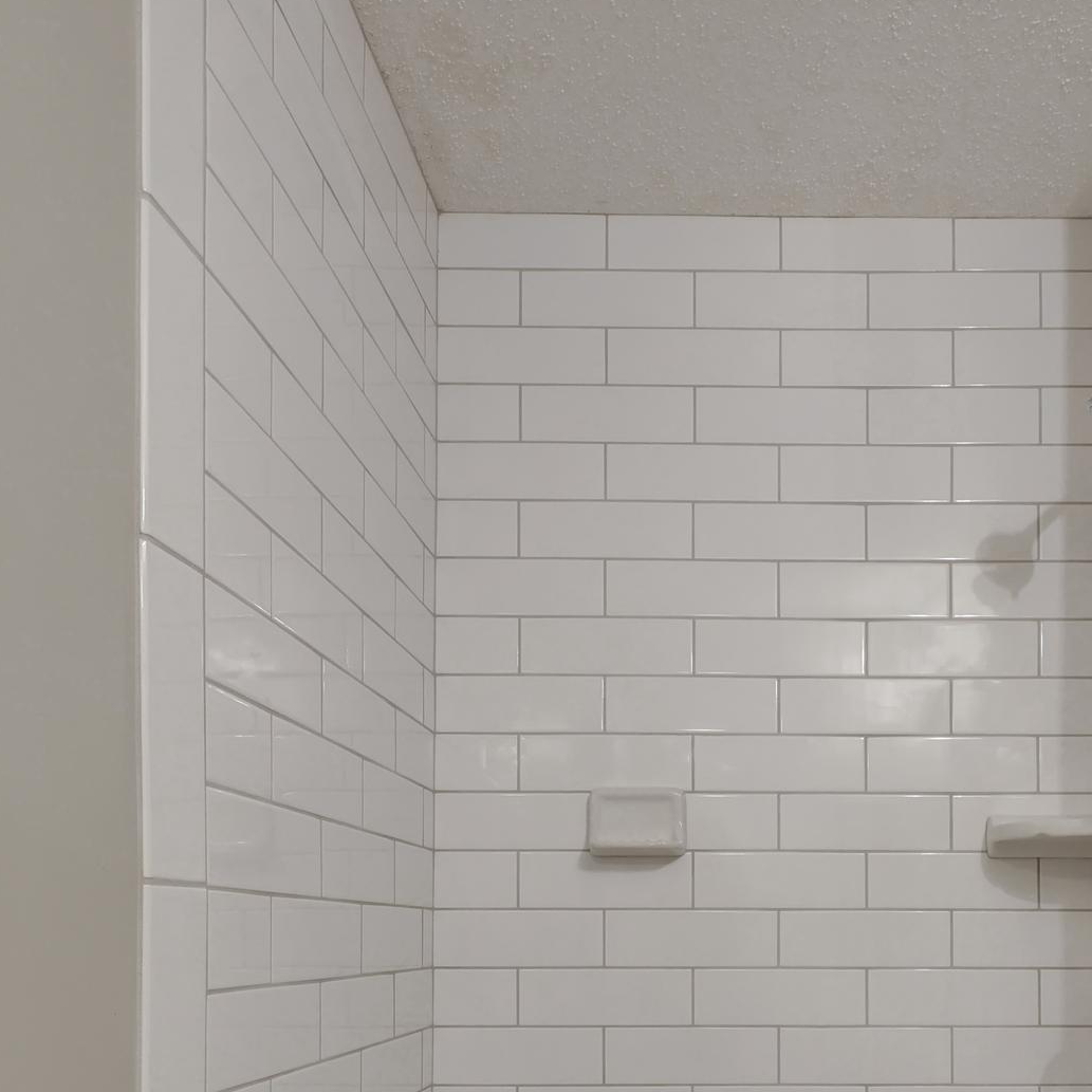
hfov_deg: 55.5
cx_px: 769
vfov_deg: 54.9
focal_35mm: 28
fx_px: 999
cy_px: 804
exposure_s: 1/8
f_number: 6.3
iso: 200
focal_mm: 8
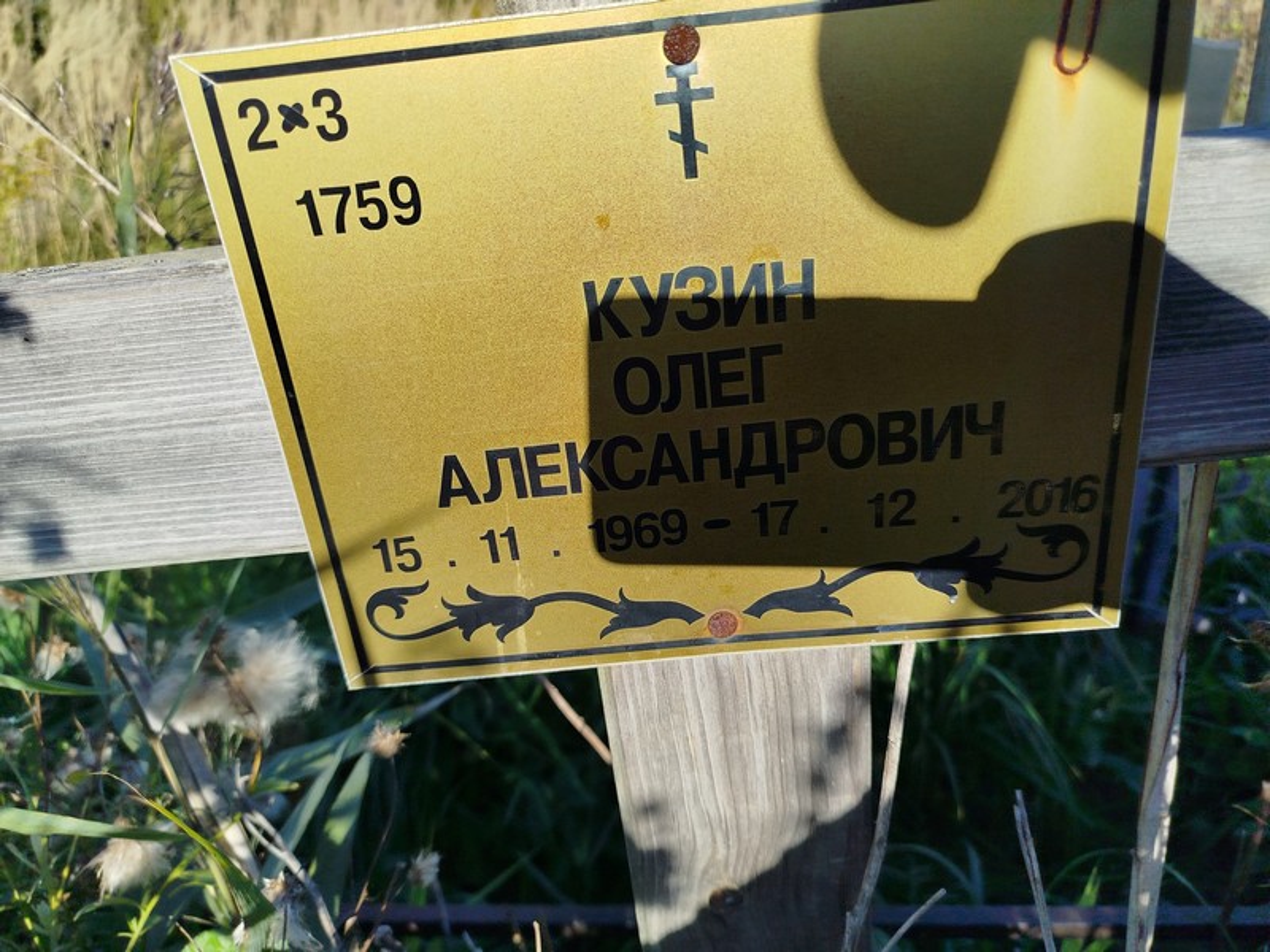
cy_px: 476
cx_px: 635
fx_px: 881
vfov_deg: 56.8
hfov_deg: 71.6
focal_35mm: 24
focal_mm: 5.31
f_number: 1.7
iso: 50
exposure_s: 1/877
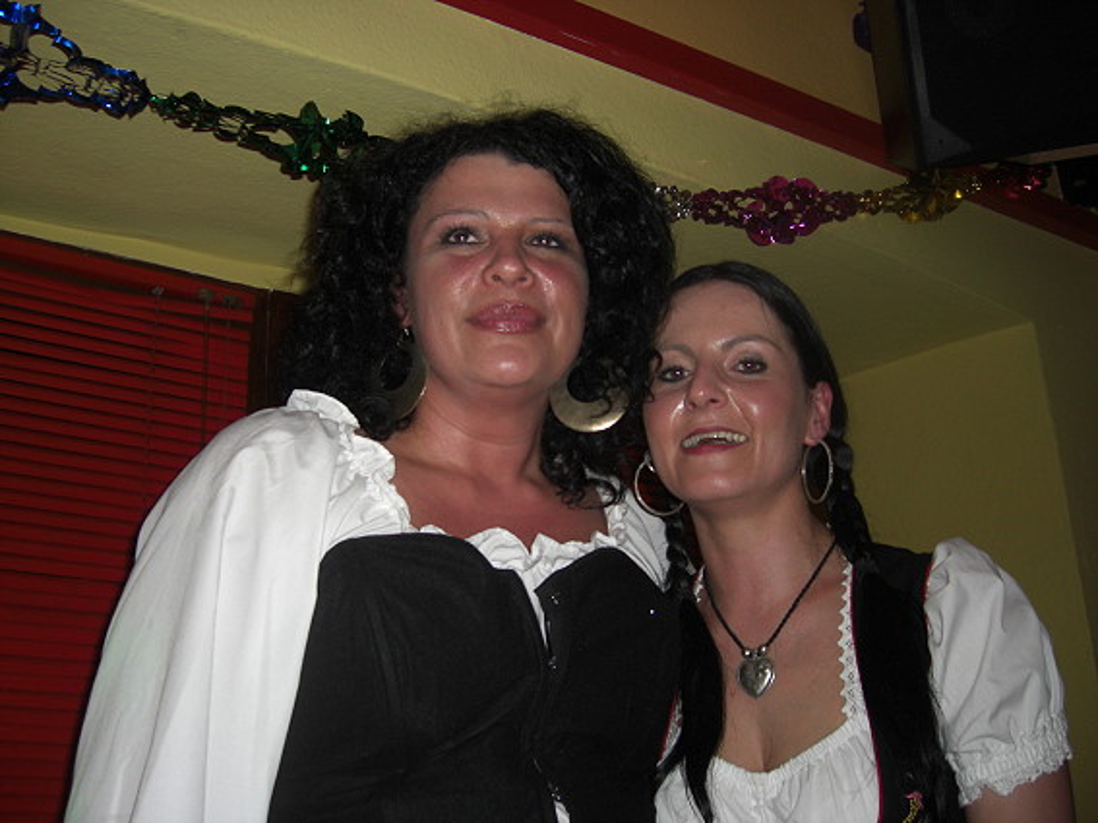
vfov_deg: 37.7
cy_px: 412
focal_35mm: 38
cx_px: 549
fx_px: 1205
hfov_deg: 49.0
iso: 200
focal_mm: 7.9
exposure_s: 1/60
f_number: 2.8
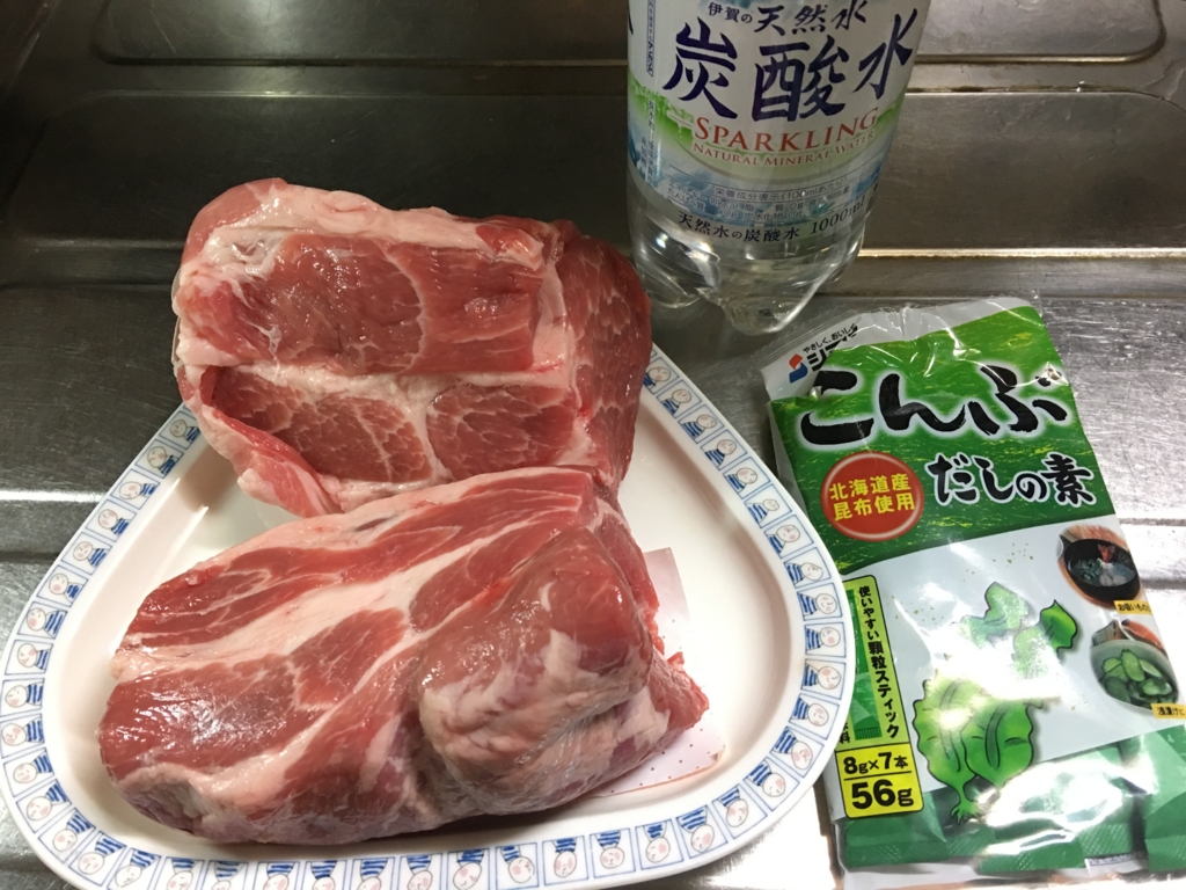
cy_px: 445
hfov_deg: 61.7
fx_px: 994
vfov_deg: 48.2
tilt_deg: -56.9
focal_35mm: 29
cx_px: 593
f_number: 2.2
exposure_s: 1/8
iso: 100
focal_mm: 4.15
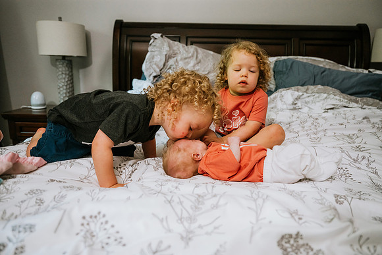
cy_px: 128
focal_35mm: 25
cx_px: 191
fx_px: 265
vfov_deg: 51.3
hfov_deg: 71.5
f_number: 3.5
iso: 1250
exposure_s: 1/250
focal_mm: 25
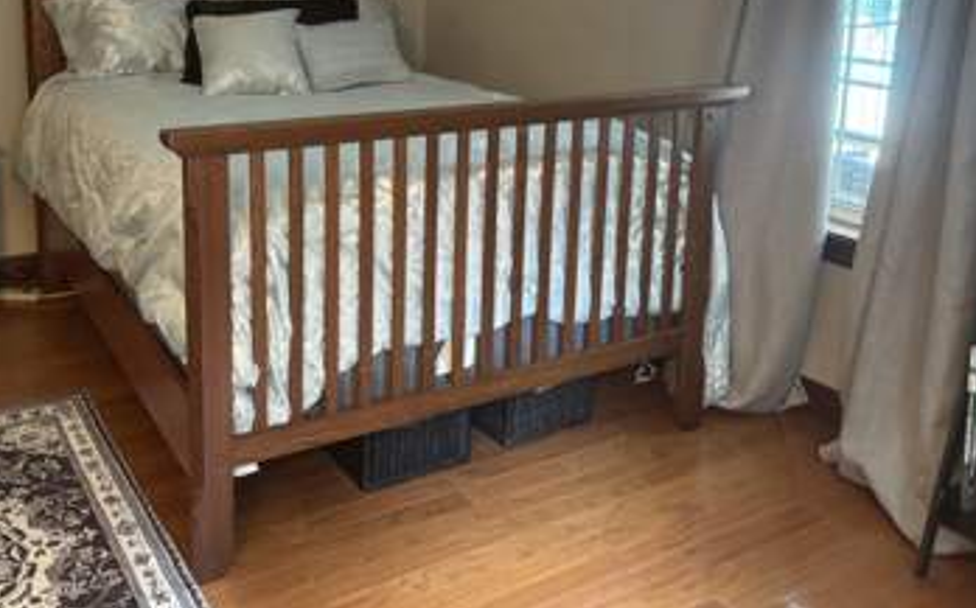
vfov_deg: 32.7
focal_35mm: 38
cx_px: 426
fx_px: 1010
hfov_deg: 51.4
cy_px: 127
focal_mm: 5.96
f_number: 1.6
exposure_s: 1/30
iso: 500
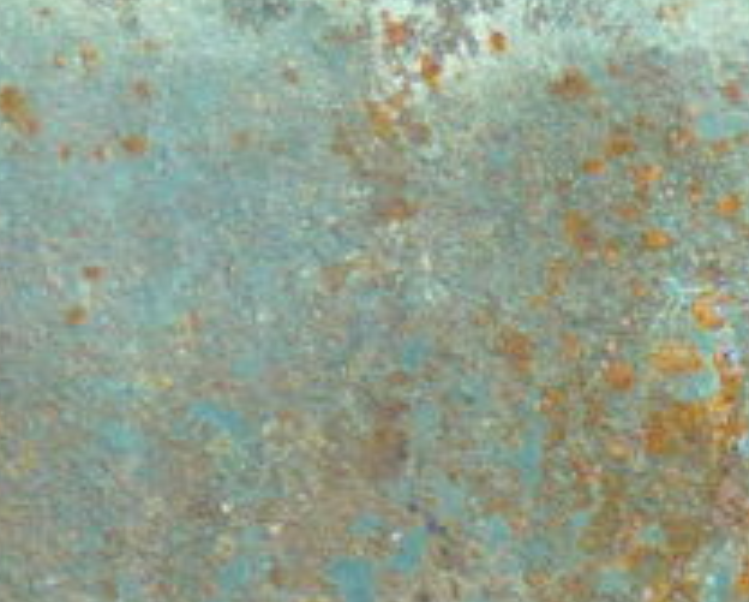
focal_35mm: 136
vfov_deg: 11.1
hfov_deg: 14.1
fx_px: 3019
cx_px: 302
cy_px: 753
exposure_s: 1/30
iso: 160
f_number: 2.8
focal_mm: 5.2
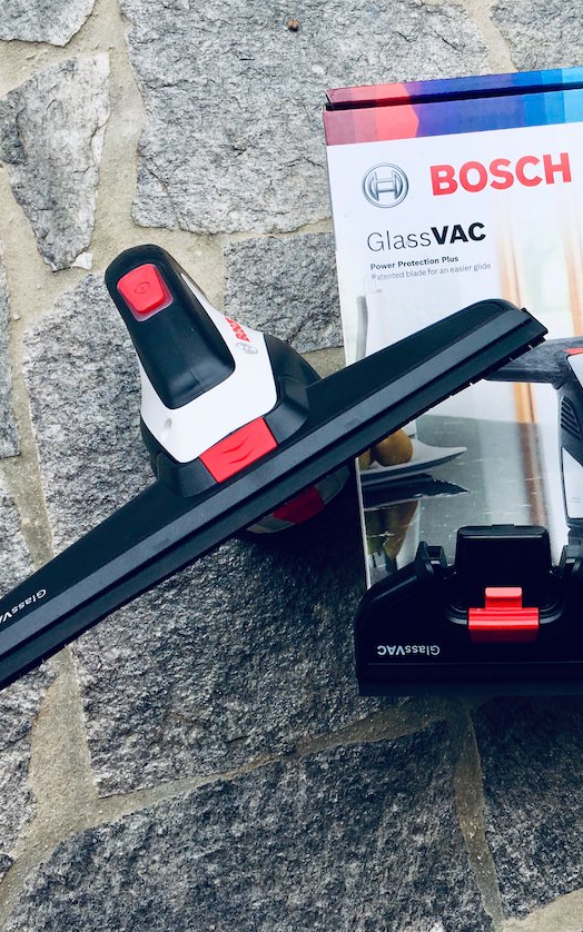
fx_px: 1118
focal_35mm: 44
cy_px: 445
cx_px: 549
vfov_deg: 45.3
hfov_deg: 27.9
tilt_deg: -82.2
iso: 25
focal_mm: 4.15
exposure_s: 1/894
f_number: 2.2
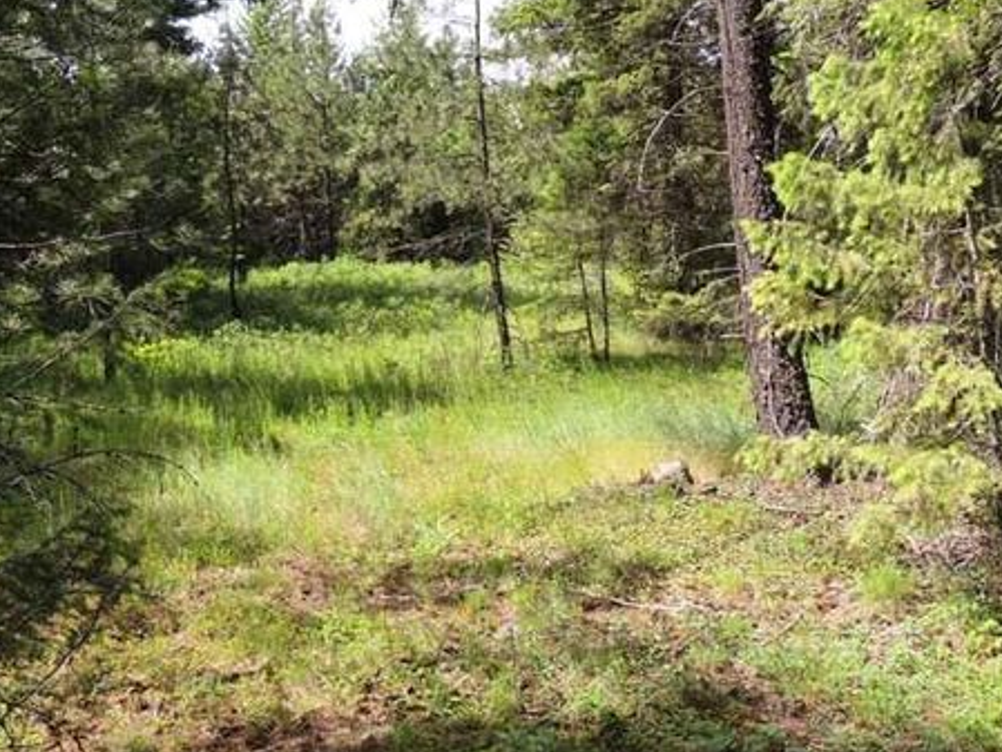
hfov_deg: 47.8
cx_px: 471
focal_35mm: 39
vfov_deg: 36.8
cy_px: 405
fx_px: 1129
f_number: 3.3
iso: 100
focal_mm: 6.2
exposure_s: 1/400
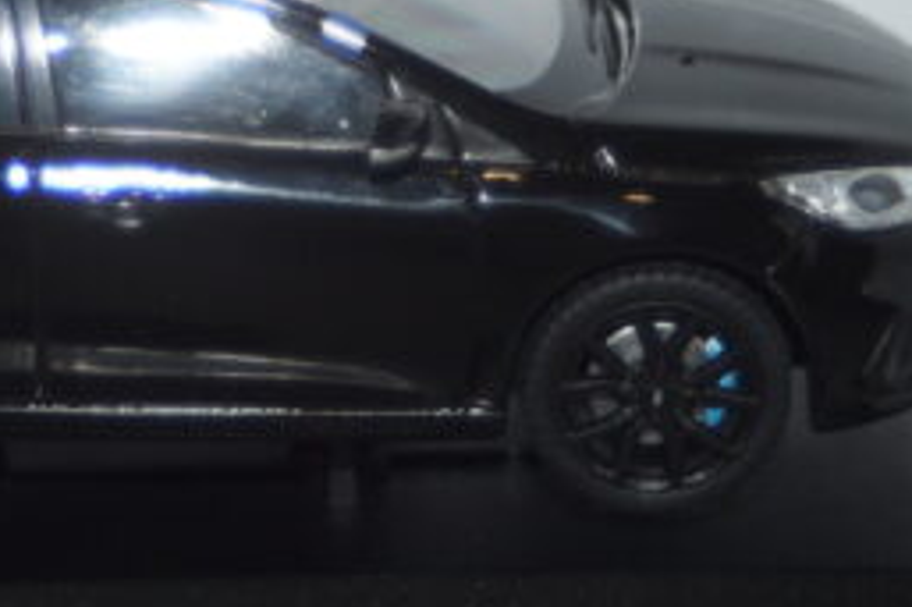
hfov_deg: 8.4
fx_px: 6202
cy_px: 124
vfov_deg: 5.6
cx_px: 195
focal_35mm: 245
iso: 200
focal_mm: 70
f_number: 5.6
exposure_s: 1/60
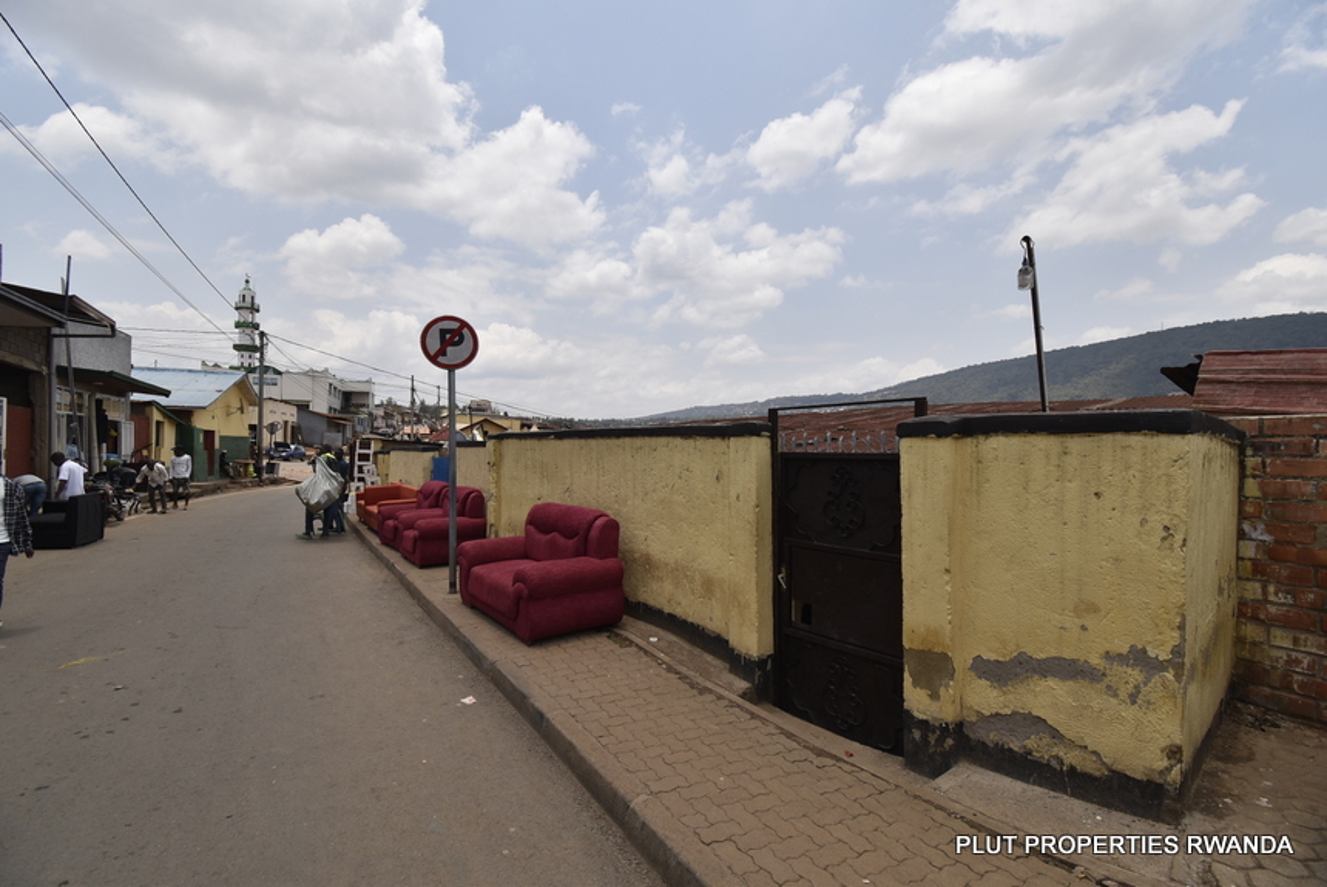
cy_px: 444
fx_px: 553
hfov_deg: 100.3
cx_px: 664
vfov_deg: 77.4
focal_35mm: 15
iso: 100
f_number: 8
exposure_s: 1/400
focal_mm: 10
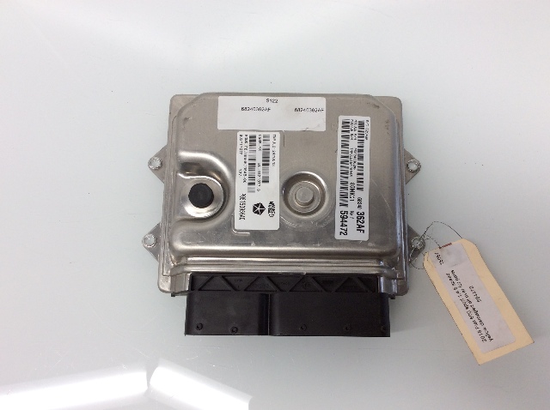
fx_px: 508
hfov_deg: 56.9
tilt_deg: -76.2
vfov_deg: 44.1
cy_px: 205
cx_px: 275
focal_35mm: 32
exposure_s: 1/60
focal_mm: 3.3
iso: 40
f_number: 2.4
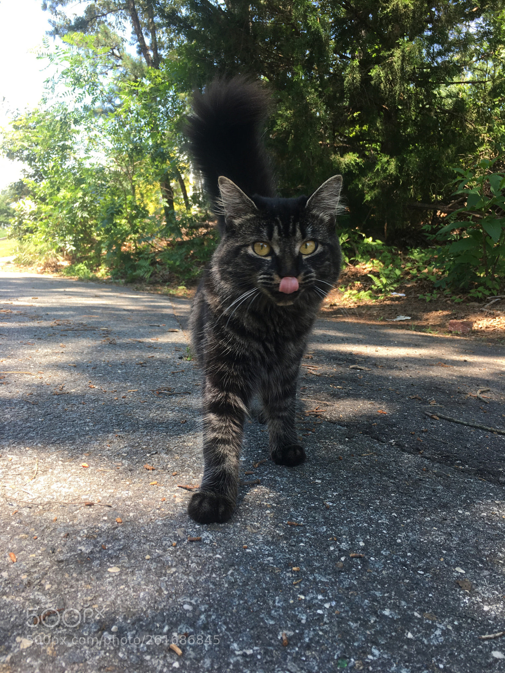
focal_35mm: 29
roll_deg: -1.3
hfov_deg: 48.2
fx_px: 564
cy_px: 336
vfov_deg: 61.7
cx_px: 252
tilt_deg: -6.6
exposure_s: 1/183
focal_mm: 4.15
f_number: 2.2
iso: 25
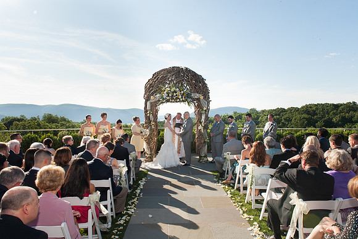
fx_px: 243
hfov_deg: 72.7
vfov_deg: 52.2
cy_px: 120
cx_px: 179
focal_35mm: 24
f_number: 14
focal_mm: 24
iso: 200
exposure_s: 1/125
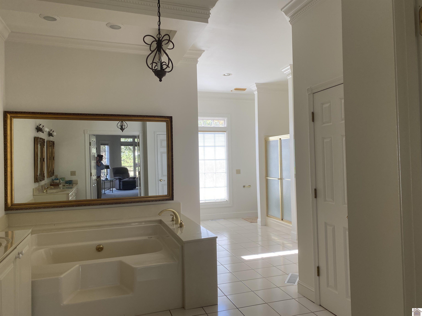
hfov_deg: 67.3
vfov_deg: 53.1
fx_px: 317
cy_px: 158
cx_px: 211
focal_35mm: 26
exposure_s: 1/121
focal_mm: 4.25
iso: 40
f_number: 1.8
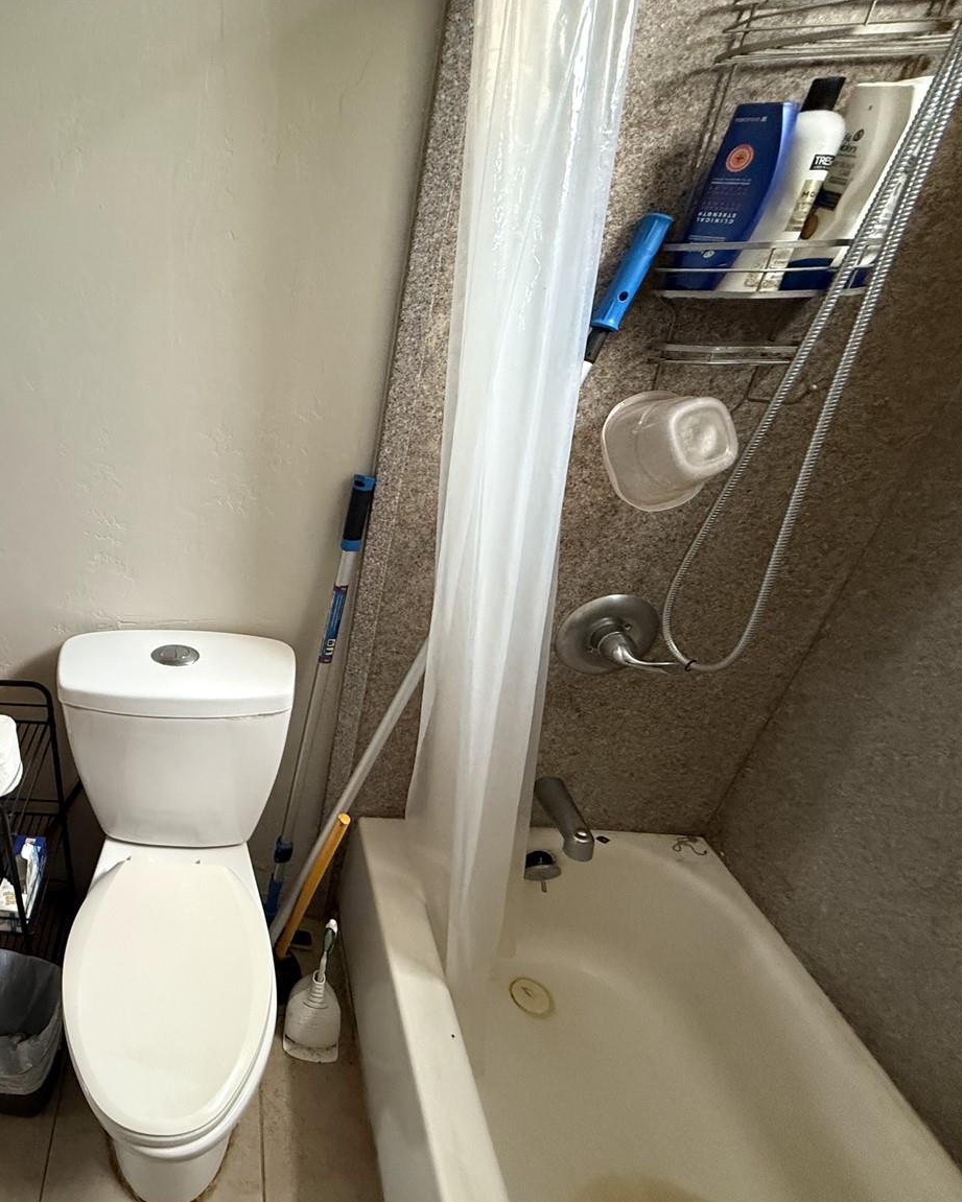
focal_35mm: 19
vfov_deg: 83.3
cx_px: 158
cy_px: 615
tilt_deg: -29.8
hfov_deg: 63.1
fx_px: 676
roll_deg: +1.4
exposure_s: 1/60
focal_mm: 2.22
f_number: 2.2
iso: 640
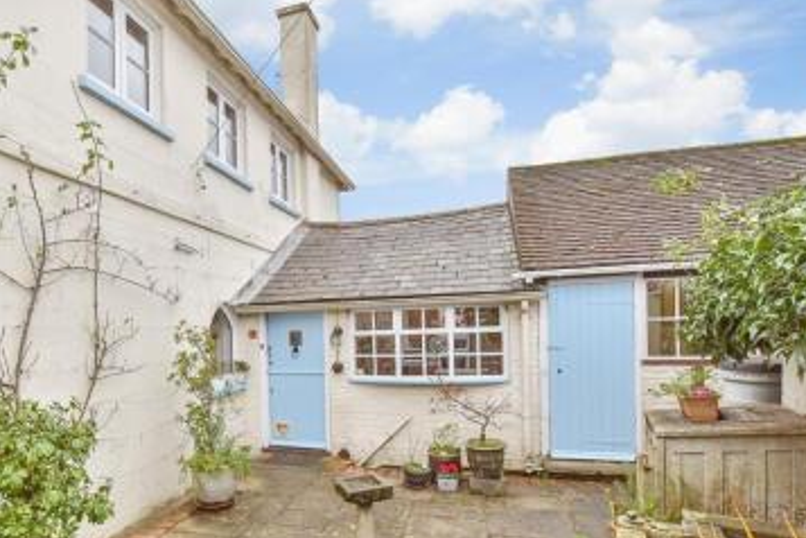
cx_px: 318
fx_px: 448
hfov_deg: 82.9
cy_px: 338
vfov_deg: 61.1
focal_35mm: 20
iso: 500
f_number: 7.1
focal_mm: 10
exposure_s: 1/250
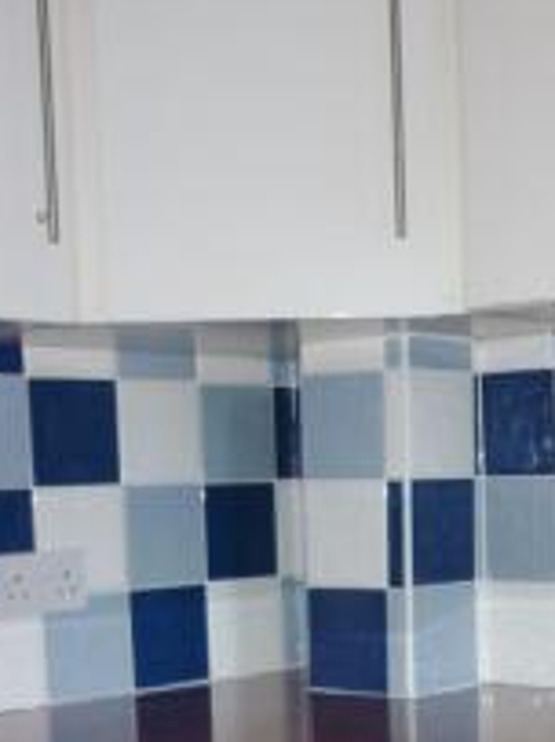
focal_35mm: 71
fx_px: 1519
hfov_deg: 20.2
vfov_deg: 26.5
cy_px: 667
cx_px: 515
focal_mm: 5.5
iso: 100
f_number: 2.8
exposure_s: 1/30
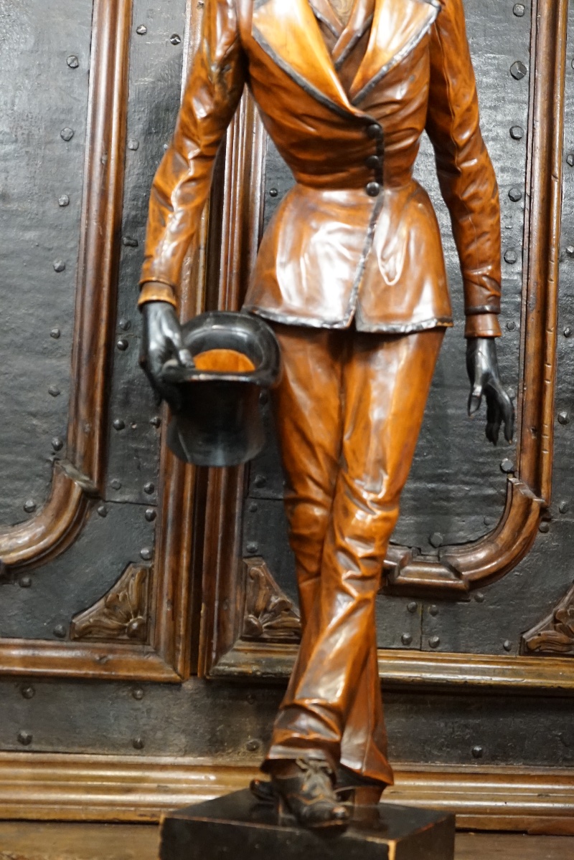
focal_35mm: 76
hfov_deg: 17.9
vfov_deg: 26.7
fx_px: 1818
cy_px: 430
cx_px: 287
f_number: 4.5
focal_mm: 51
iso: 4000
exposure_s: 1/160
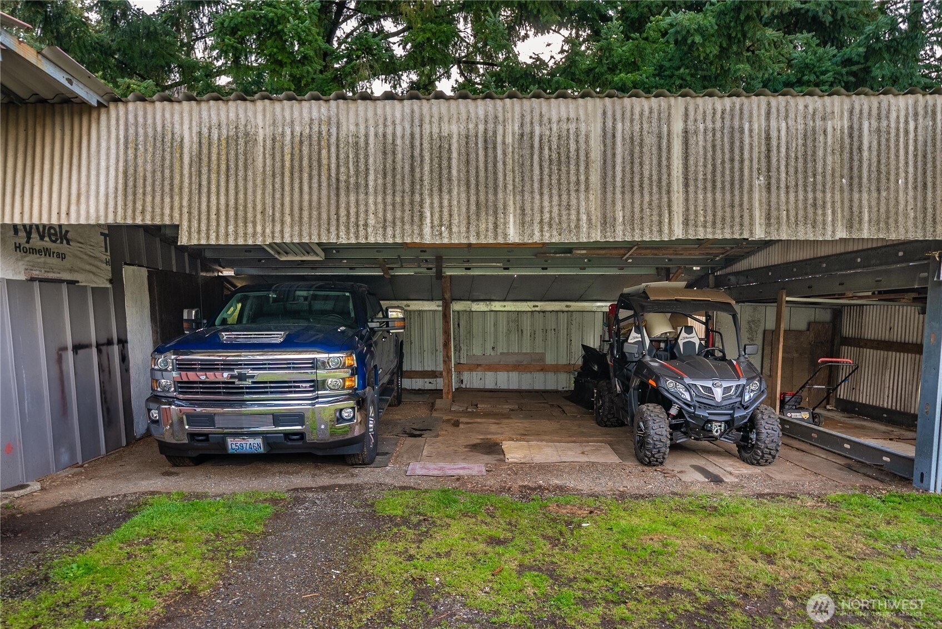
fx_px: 602
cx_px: 471
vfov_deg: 55.2
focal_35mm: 23
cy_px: 314
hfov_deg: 76.1
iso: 400
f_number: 7.1
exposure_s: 1/30
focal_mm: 23
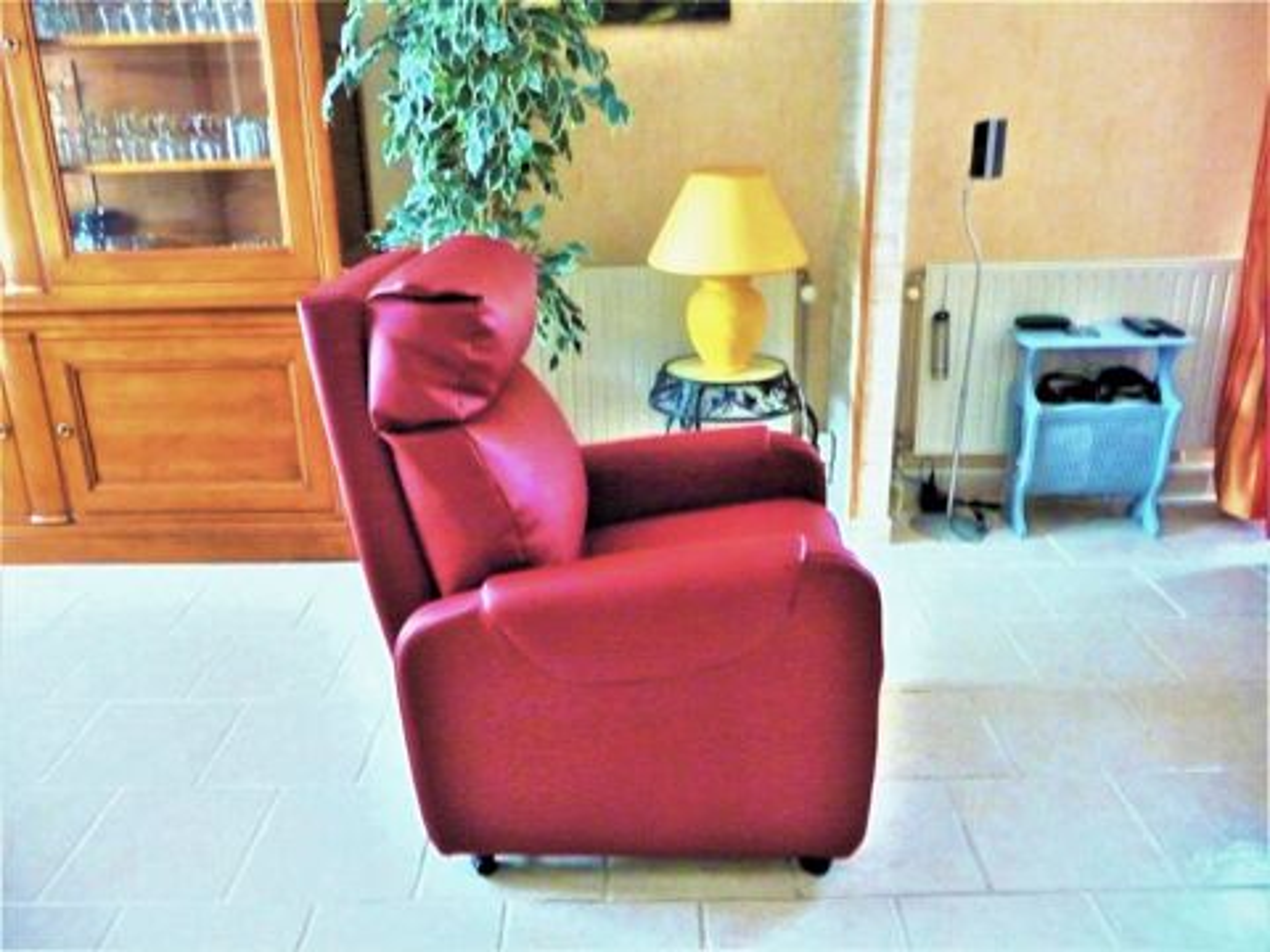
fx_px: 1027
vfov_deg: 49.7
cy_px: 476
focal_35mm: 28
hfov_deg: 63.4
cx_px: 635
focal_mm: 4.7
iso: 800
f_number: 3.3
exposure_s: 1/15
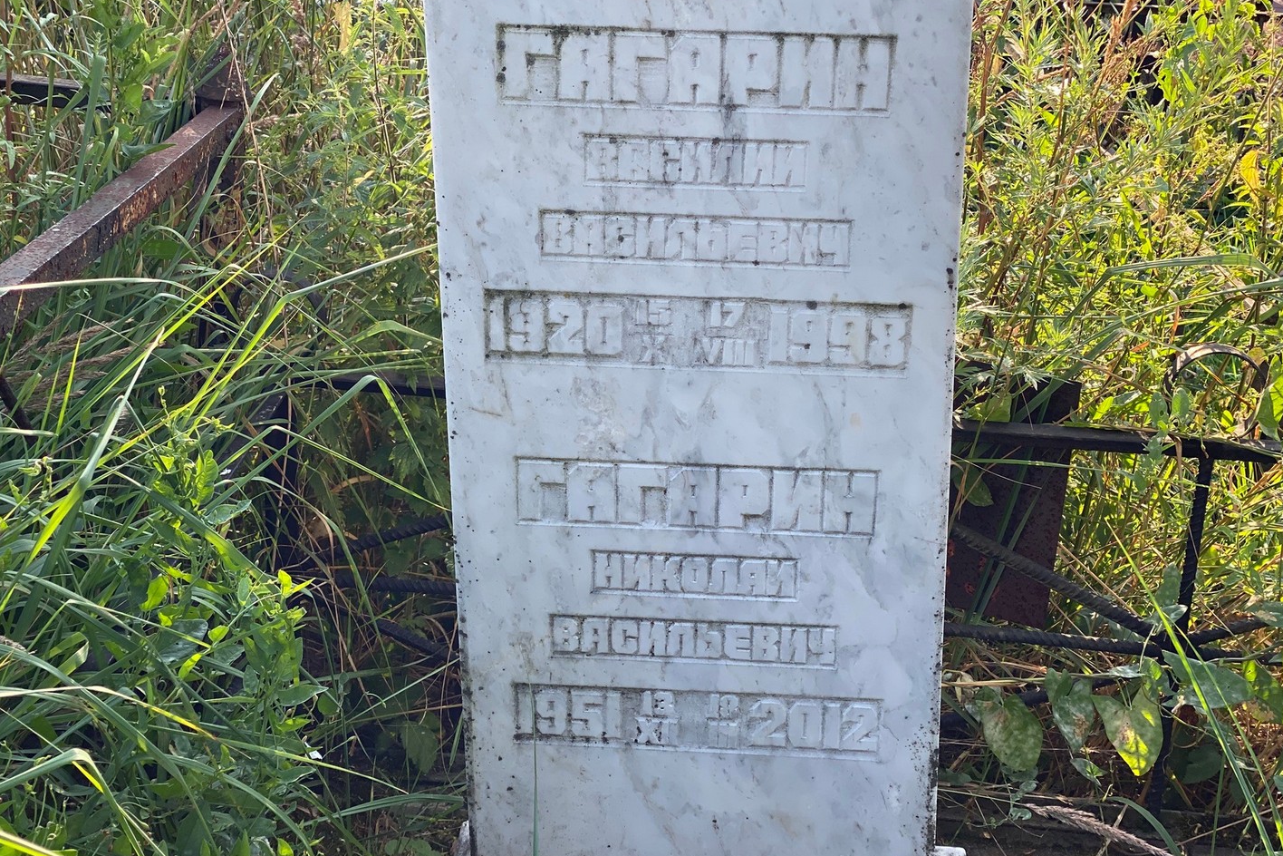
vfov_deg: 24.6
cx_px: 637
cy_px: 380
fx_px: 1960
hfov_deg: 36.2
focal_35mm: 55
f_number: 2
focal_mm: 6
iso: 20
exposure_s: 1/255
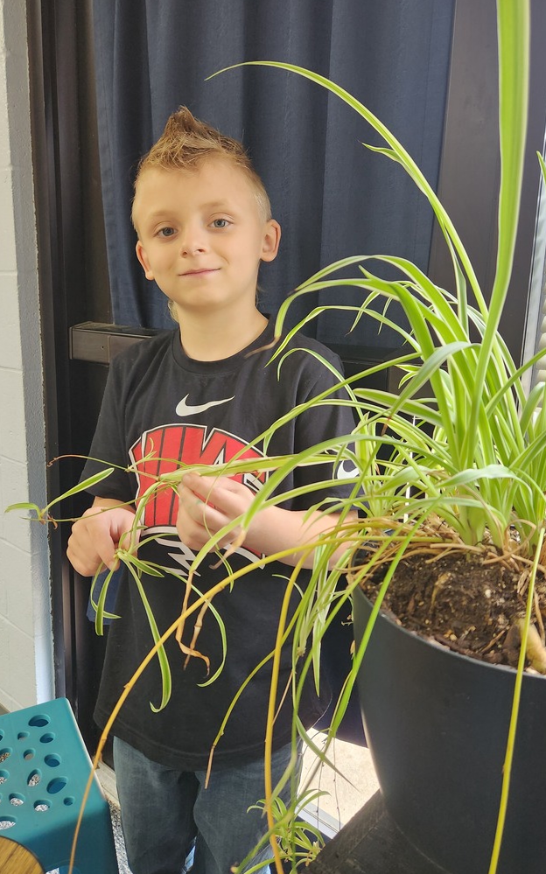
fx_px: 595
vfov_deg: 72.5
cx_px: 298
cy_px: 429
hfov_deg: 49.2
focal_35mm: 25
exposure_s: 1/120
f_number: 1.8
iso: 400
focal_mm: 5.4
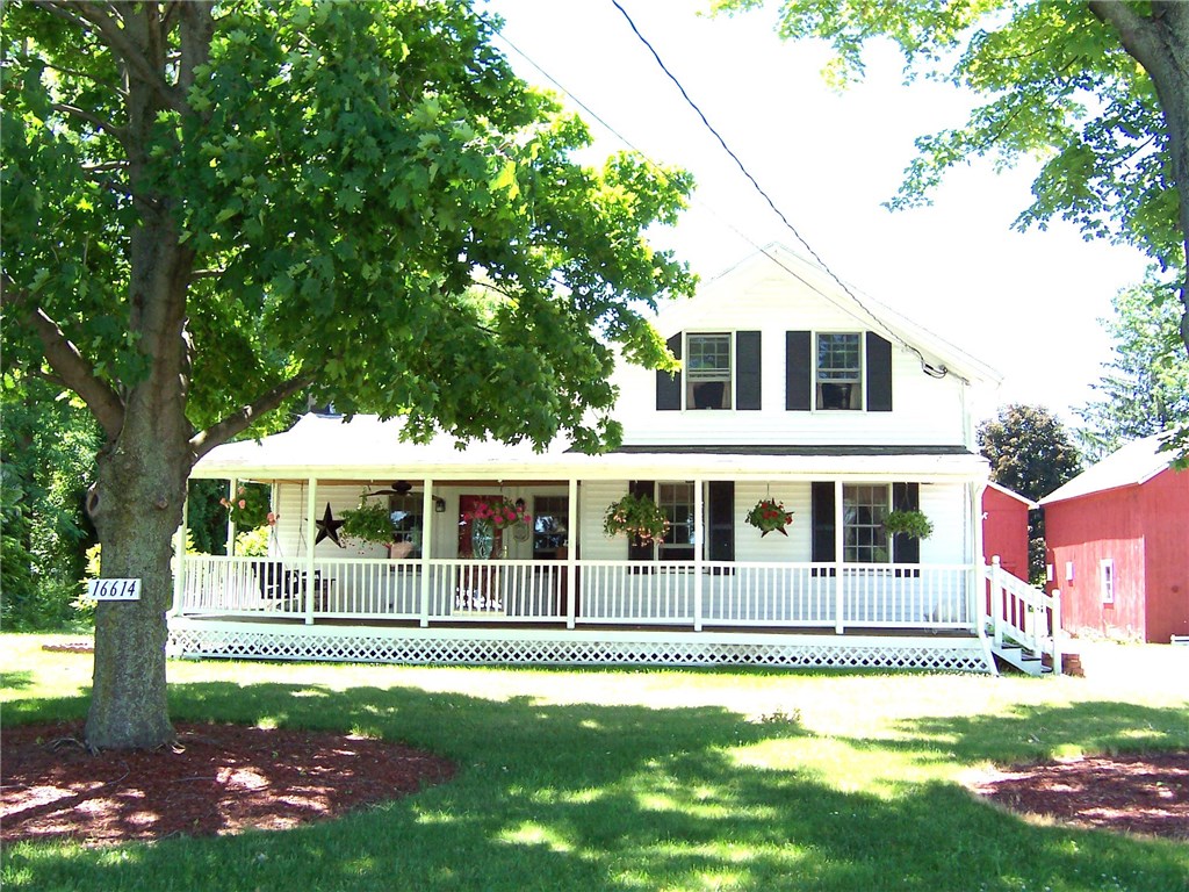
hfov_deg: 51.4
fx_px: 1237
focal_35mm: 36
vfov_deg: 39.7
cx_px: 594
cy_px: 446
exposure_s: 1/180
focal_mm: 5.6
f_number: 3.4
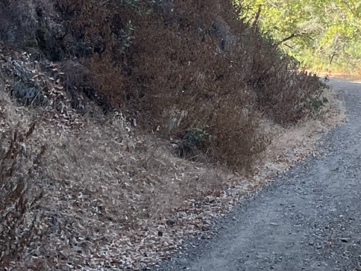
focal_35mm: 110
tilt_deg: +19.2
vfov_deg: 12.5
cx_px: 360
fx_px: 1147
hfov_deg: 17.5
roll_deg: +2.2
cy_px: -187
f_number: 1.5
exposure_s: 1/547
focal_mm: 5.7
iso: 50
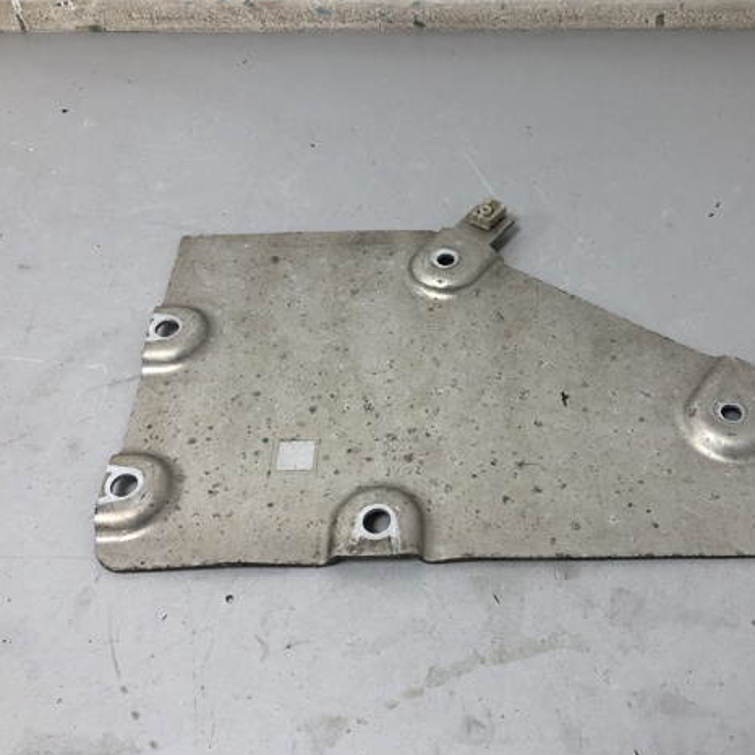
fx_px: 839
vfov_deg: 48.4
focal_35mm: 34
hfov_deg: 48.2
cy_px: 373
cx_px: 452
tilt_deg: -48.4
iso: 32
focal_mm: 4
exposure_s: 1/33
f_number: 1.8
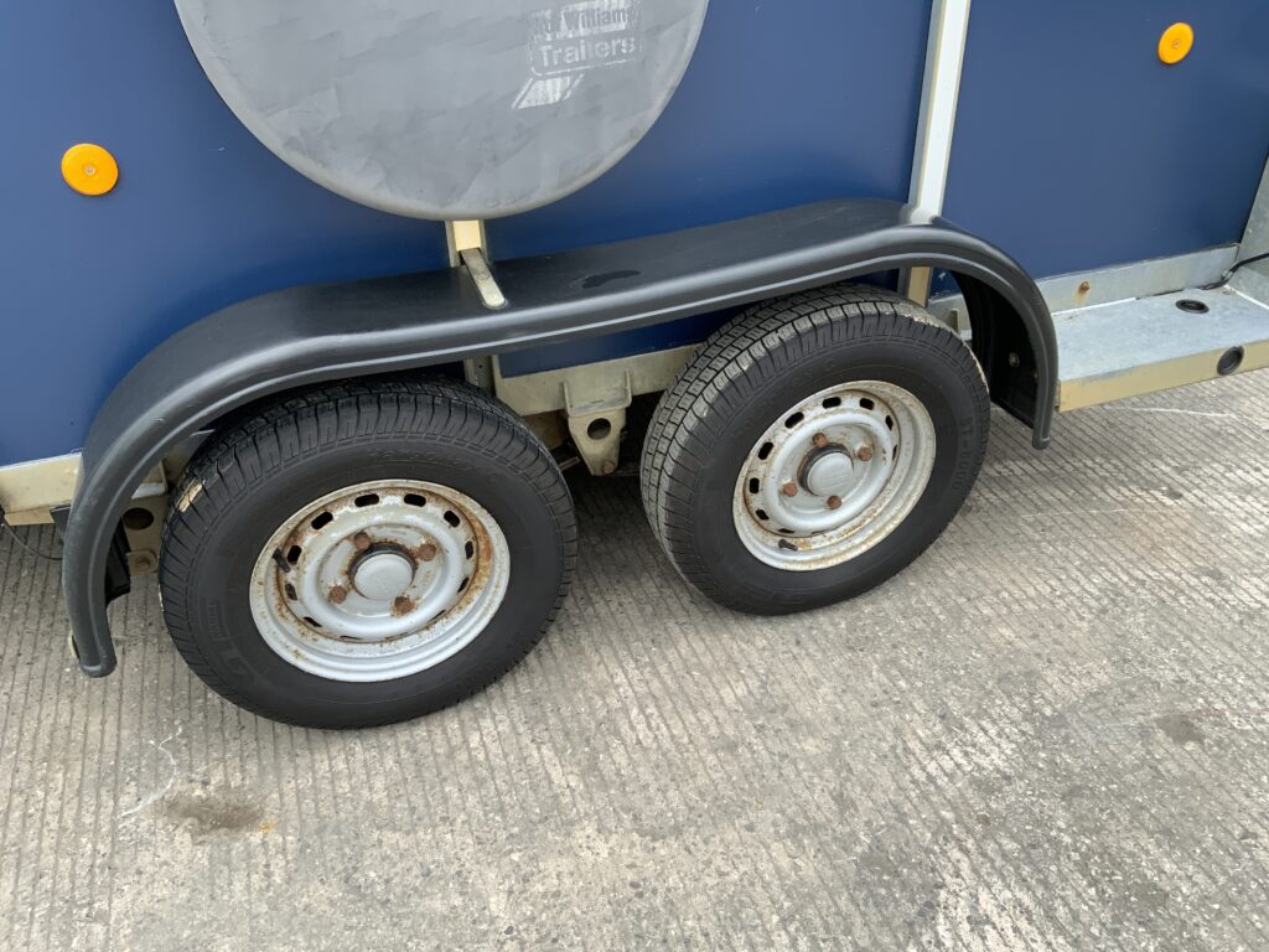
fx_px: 1063
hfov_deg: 61.7
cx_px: 634
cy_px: 476
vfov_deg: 48.2
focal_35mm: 29
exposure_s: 1/386
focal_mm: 3
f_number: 1.8
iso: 16
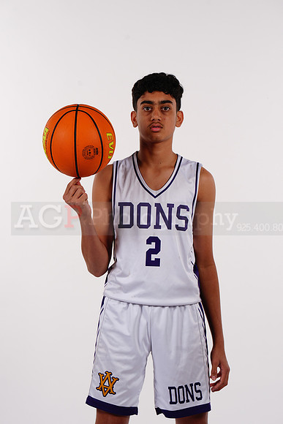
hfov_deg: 7.4
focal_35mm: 185
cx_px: 142
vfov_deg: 11.1
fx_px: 2180
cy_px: 212
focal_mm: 185
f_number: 9
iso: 200
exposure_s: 1/500
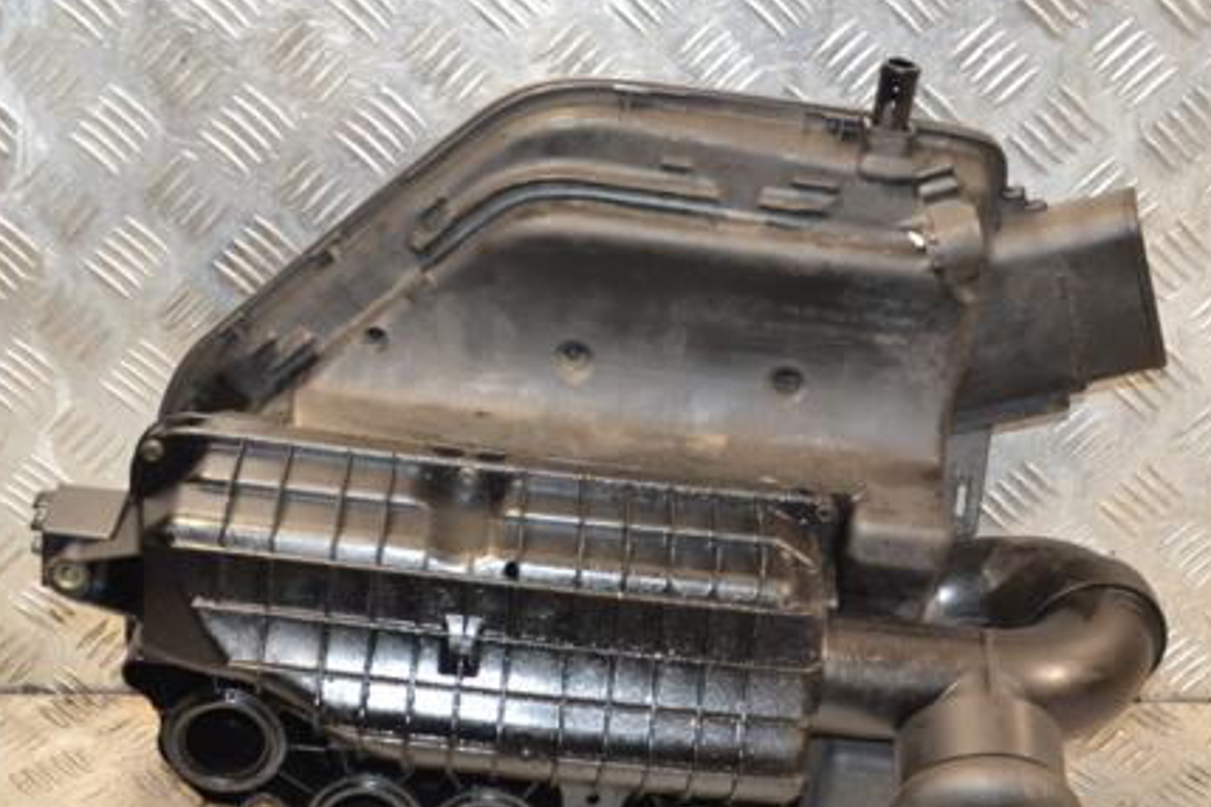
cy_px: 502
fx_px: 2119
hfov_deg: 31.9
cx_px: 584
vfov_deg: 21.5
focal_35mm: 63
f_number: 5
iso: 800
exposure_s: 1/125
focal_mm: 30
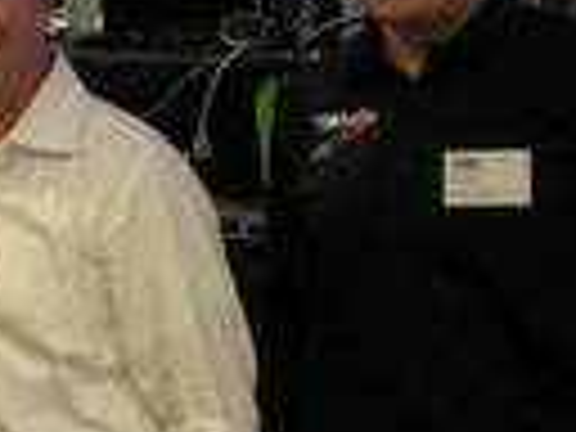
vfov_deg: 13.5
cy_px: 99
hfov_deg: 16.8
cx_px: -216
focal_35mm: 109
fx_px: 1814
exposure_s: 1/15.1
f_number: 2.8
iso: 400
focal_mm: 5.7
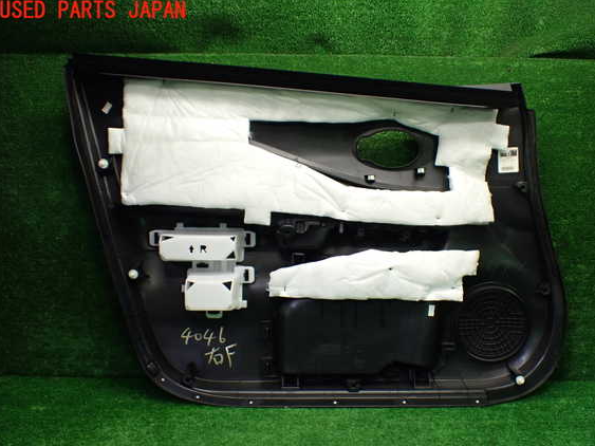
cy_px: 236
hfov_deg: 56.8
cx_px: 311
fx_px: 550
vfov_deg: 44.1
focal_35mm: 32
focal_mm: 5.4
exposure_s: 1/125
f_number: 2.3
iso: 320
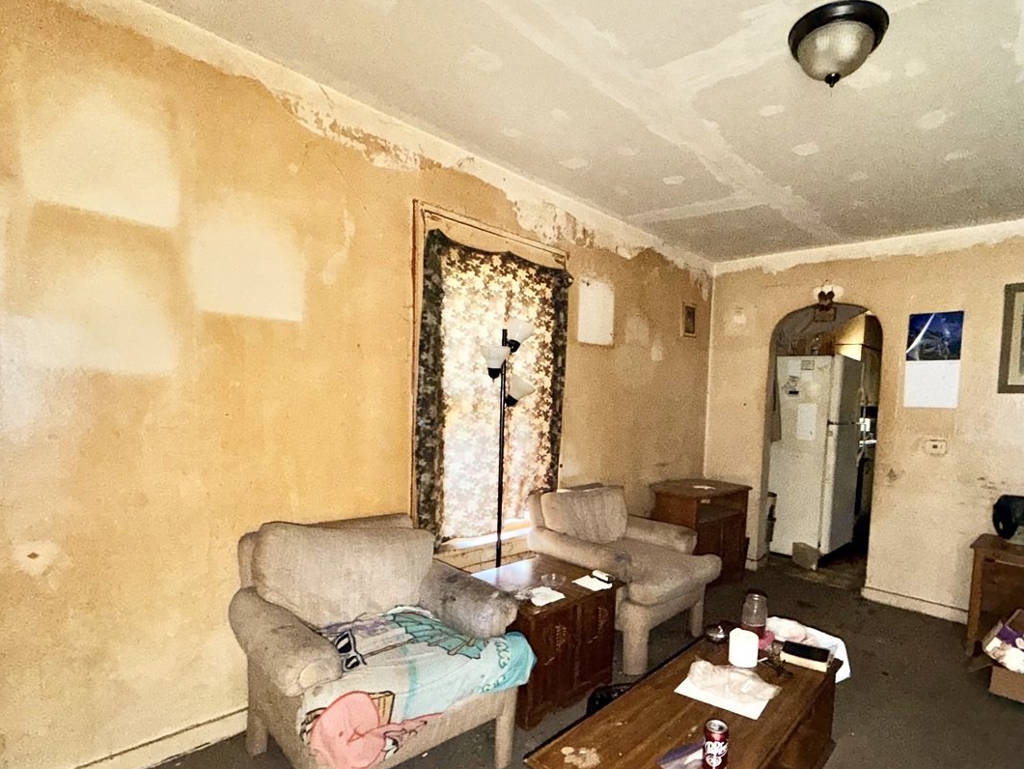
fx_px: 562
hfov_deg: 83.7
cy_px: 438
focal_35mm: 19
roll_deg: -1.9
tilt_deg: -3.6
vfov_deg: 68.4
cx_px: 608
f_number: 2.2
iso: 250
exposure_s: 1/36
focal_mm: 2.22
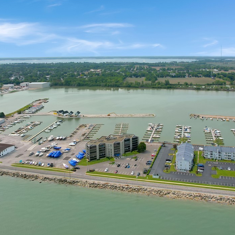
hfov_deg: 55.2
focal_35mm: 29
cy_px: 119
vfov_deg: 55.6
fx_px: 223
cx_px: 94
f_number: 2.8
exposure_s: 1/800
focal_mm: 8.38
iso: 120
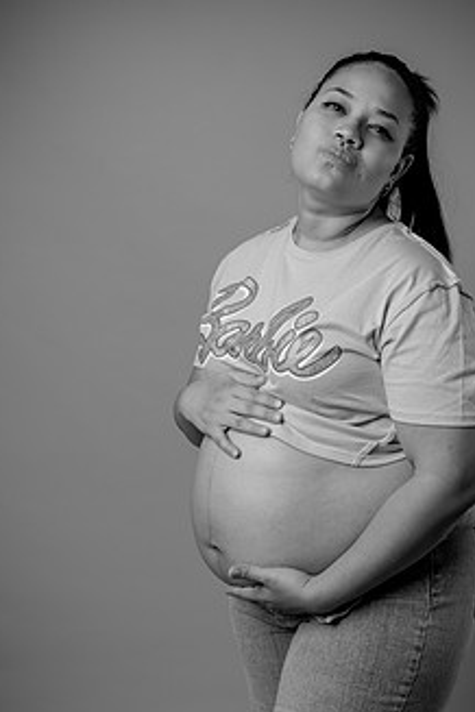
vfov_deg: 30.5
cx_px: 277
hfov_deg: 20.6
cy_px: 385
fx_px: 1306
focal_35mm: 66
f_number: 5
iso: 125
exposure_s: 1/100
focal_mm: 48
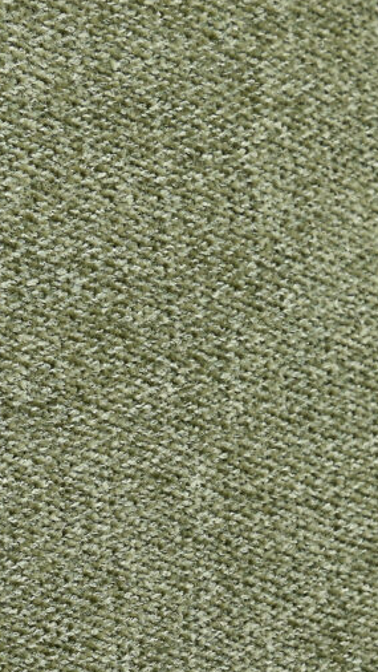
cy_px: 785
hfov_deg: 5.5
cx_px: 251
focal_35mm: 219
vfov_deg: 9.7
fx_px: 3898
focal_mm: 42
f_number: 11
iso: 64
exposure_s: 1/125
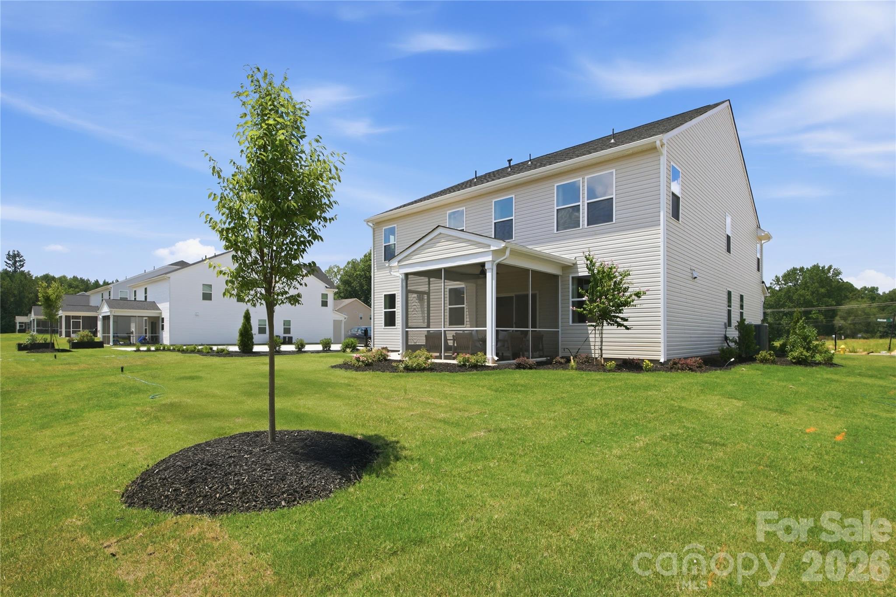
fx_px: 373
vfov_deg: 77.3
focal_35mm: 15
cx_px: 448
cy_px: 298
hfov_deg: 100.4
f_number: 8
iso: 200
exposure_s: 1/500
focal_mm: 10
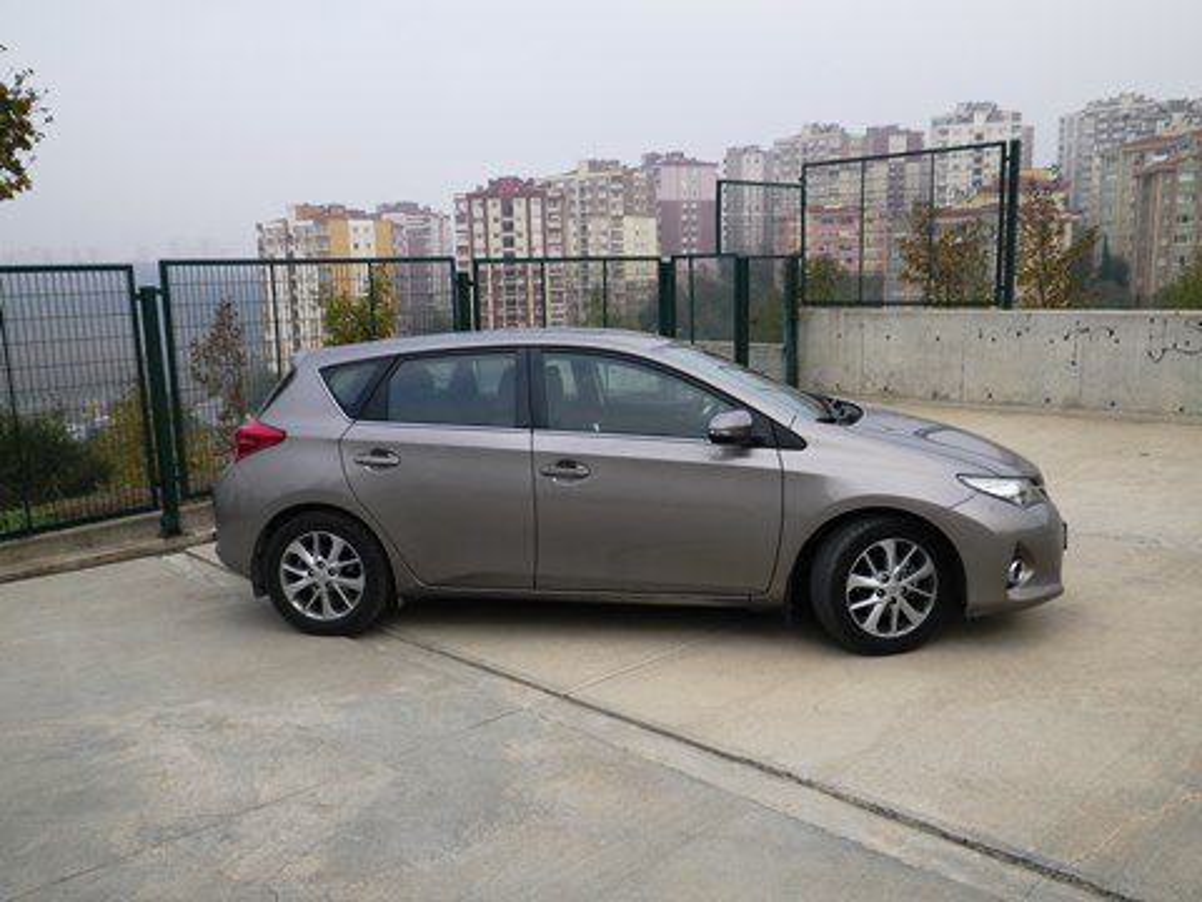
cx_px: 601
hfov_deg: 63.4
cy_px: 451
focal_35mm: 28
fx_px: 972
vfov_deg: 49.7
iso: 80
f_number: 3.5
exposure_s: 1/160
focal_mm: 5
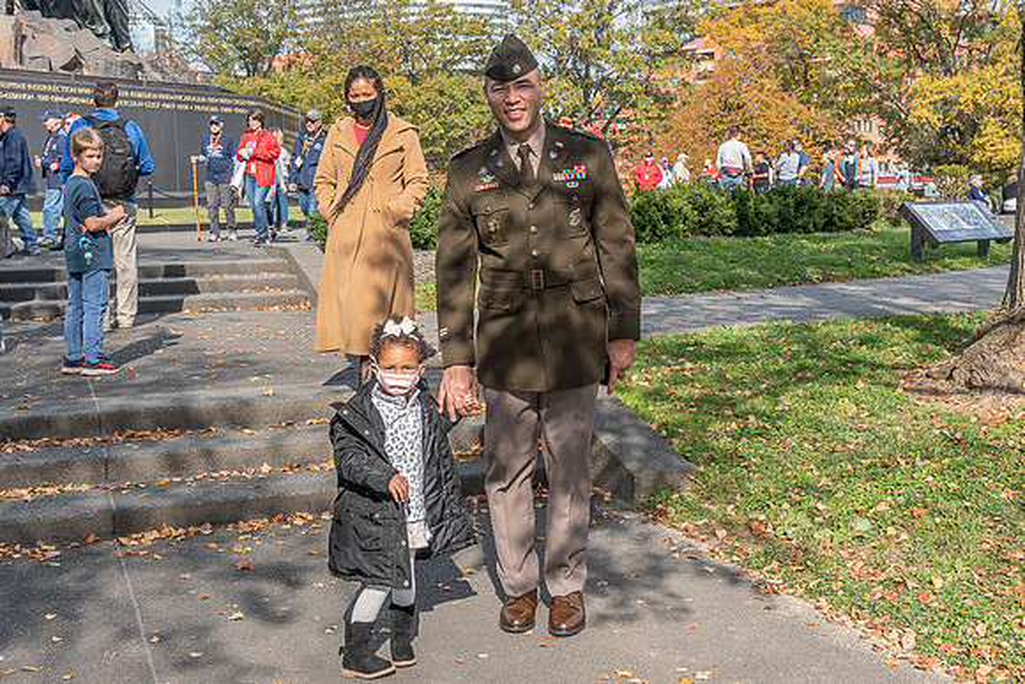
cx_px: 544
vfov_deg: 30.1
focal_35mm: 45
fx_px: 1269
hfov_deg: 44.0
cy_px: 304
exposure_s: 1/250
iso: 500
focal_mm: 40
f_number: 11
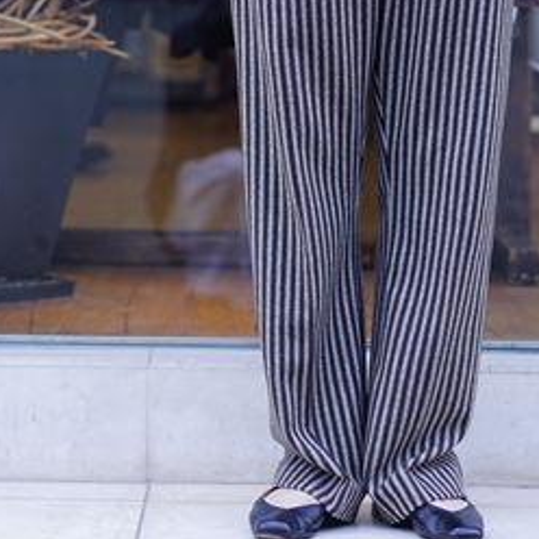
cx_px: 267
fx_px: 2660
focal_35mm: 151
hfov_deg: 11.6
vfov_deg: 11.4
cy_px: -25
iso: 100
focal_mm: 55
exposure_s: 1/160
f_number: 2
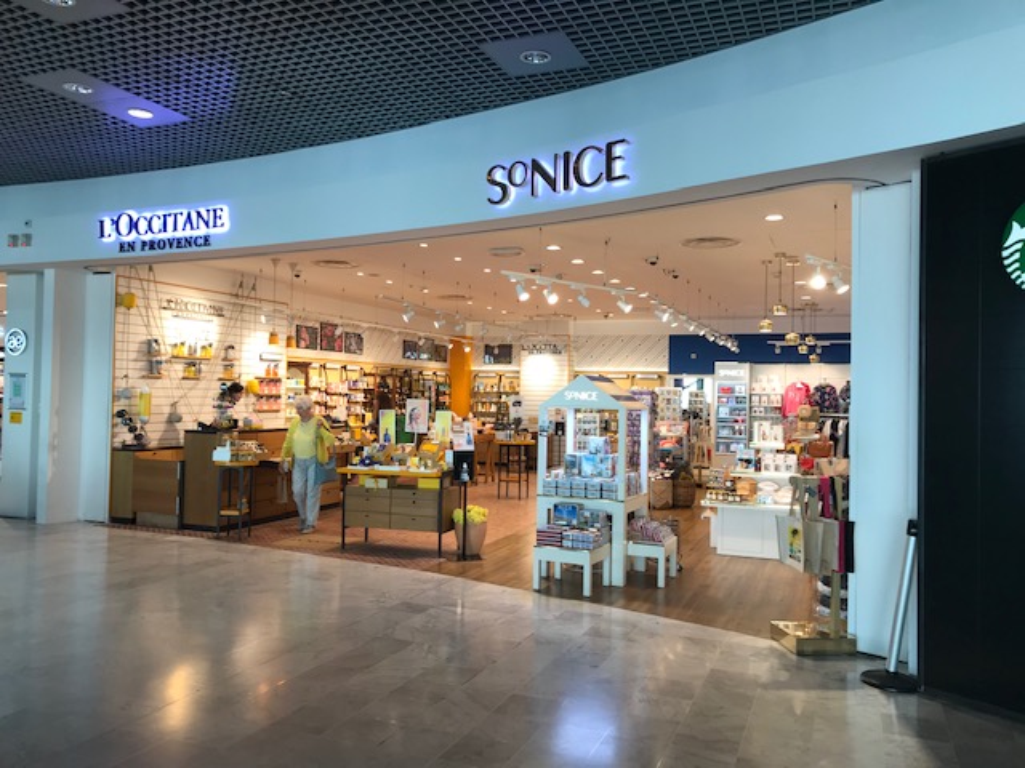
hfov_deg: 63.4
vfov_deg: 49.7
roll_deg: -2.3
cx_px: 512
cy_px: 384
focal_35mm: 28
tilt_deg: +1.1
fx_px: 829
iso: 20
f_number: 1.8
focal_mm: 3.99
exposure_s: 1/50
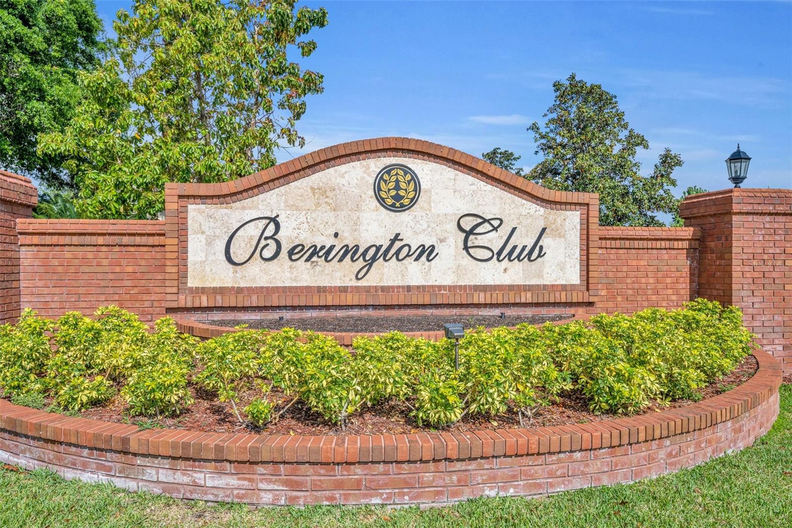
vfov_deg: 53.1
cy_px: 264
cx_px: 396
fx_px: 528
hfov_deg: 73.8
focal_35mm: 24
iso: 100
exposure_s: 1/500
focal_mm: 24
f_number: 8
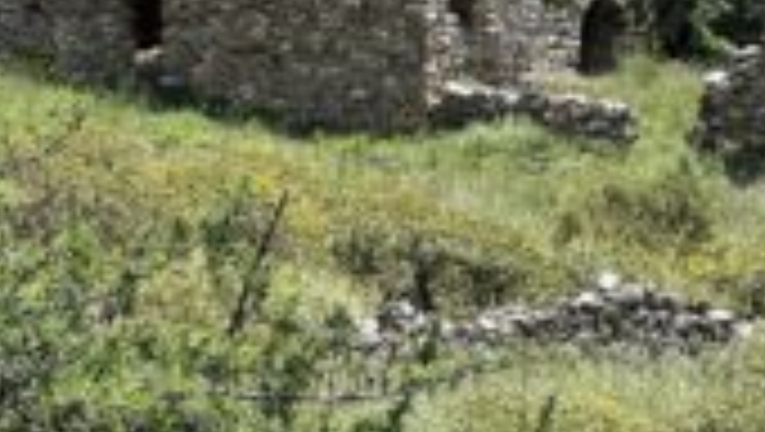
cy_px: -14
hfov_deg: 10.8
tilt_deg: +6.2
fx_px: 4000
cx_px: 868
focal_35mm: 197
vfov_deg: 6.2
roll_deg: -0.1
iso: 32
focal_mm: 9
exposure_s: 1/292
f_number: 2.8
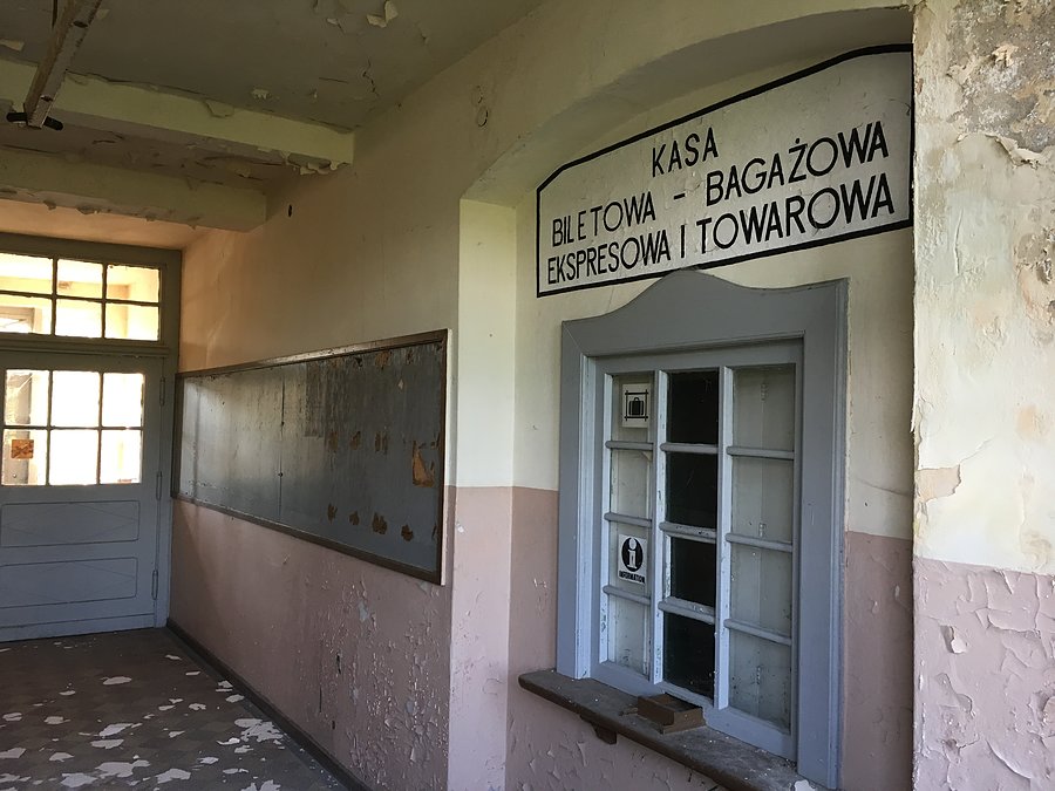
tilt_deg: +1.2
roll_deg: -1.4
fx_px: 884
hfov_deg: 61.7
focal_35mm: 29
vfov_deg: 48.2
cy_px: 396
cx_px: 528
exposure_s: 1/33
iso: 100
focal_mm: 4.15
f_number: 2.2
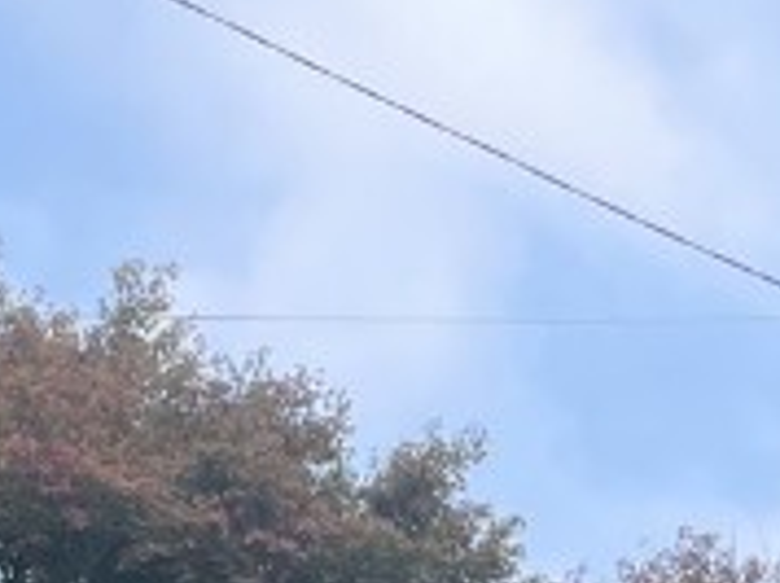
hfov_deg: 10.6
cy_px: 1460
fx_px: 4208
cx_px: 469
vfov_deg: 7.4
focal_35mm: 187
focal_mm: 4.2
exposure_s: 1/625
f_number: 1.6
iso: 32
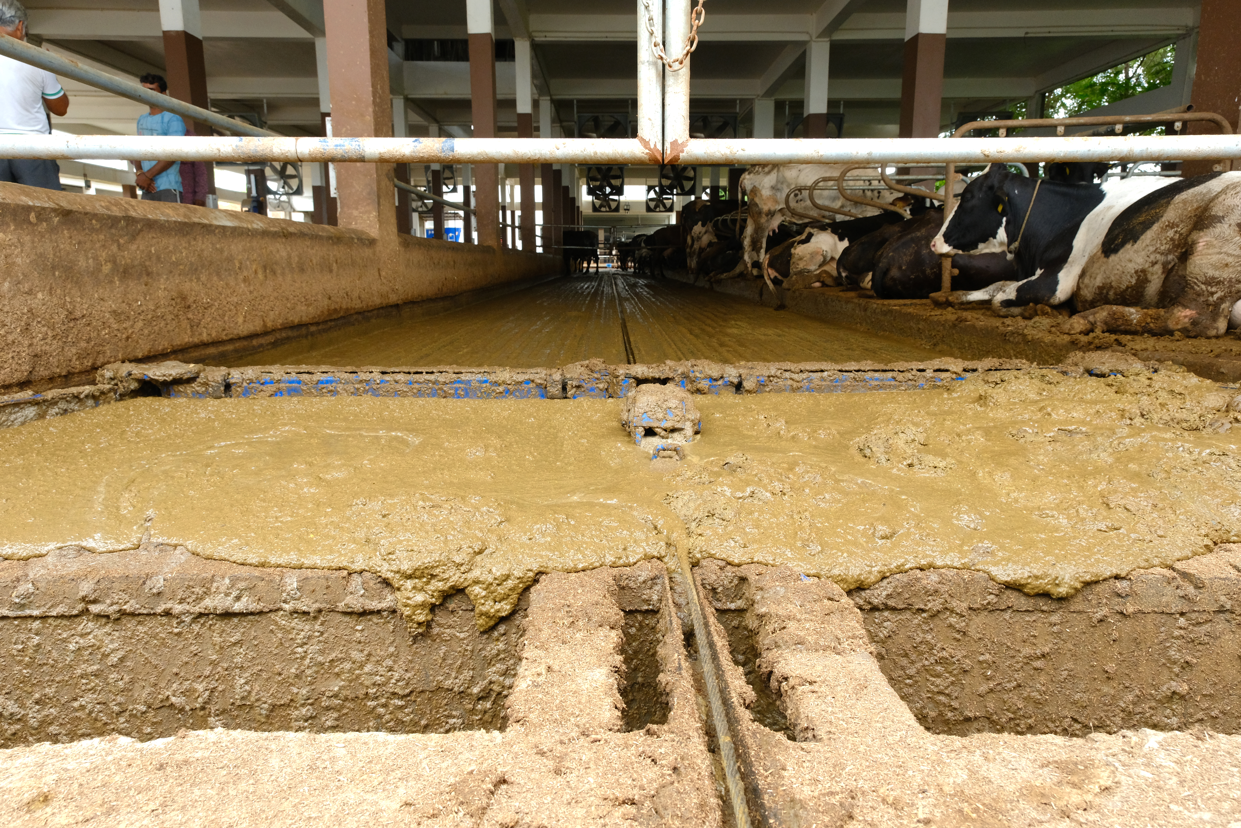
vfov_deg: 53.1
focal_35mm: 24
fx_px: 827
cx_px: 620
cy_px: 414
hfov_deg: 73.7
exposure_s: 1/125
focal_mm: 16
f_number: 7.1
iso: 1250
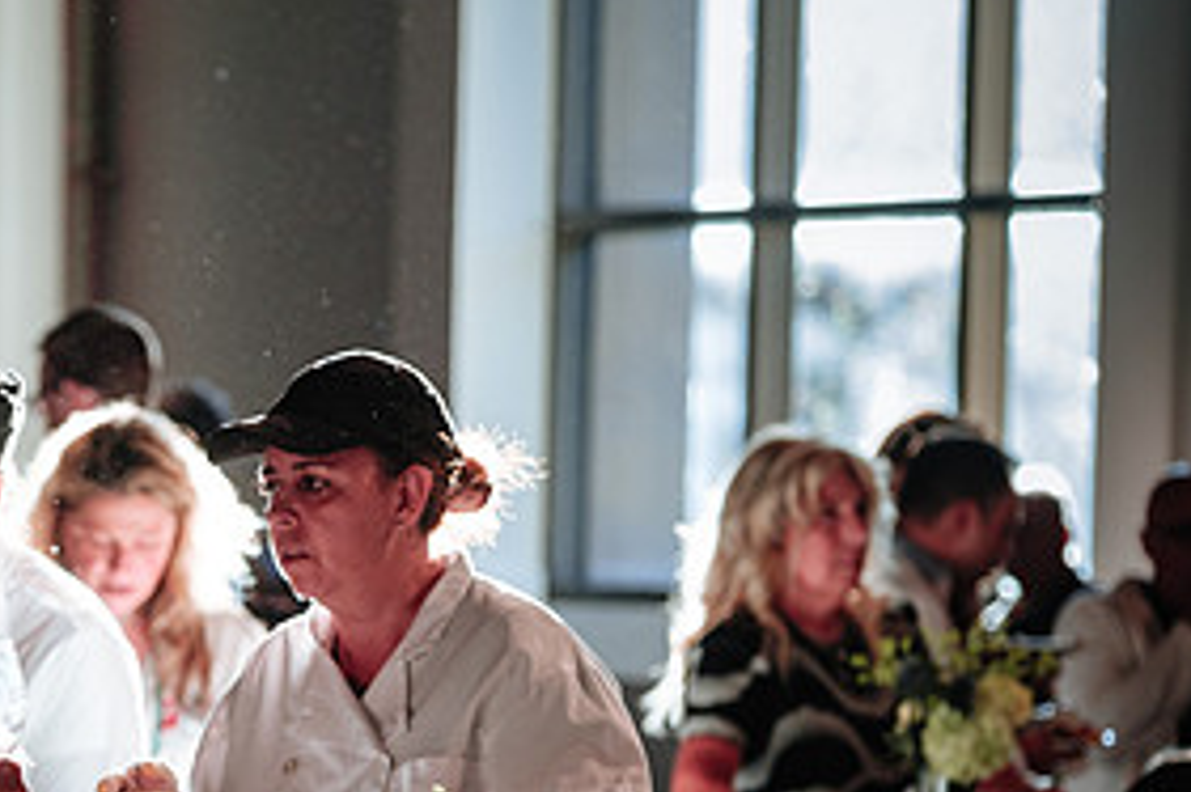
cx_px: 102
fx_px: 9291
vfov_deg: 4.9
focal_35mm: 281
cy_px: 803
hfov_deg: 7.3
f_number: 2.8
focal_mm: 90.6
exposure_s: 1/100
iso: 400
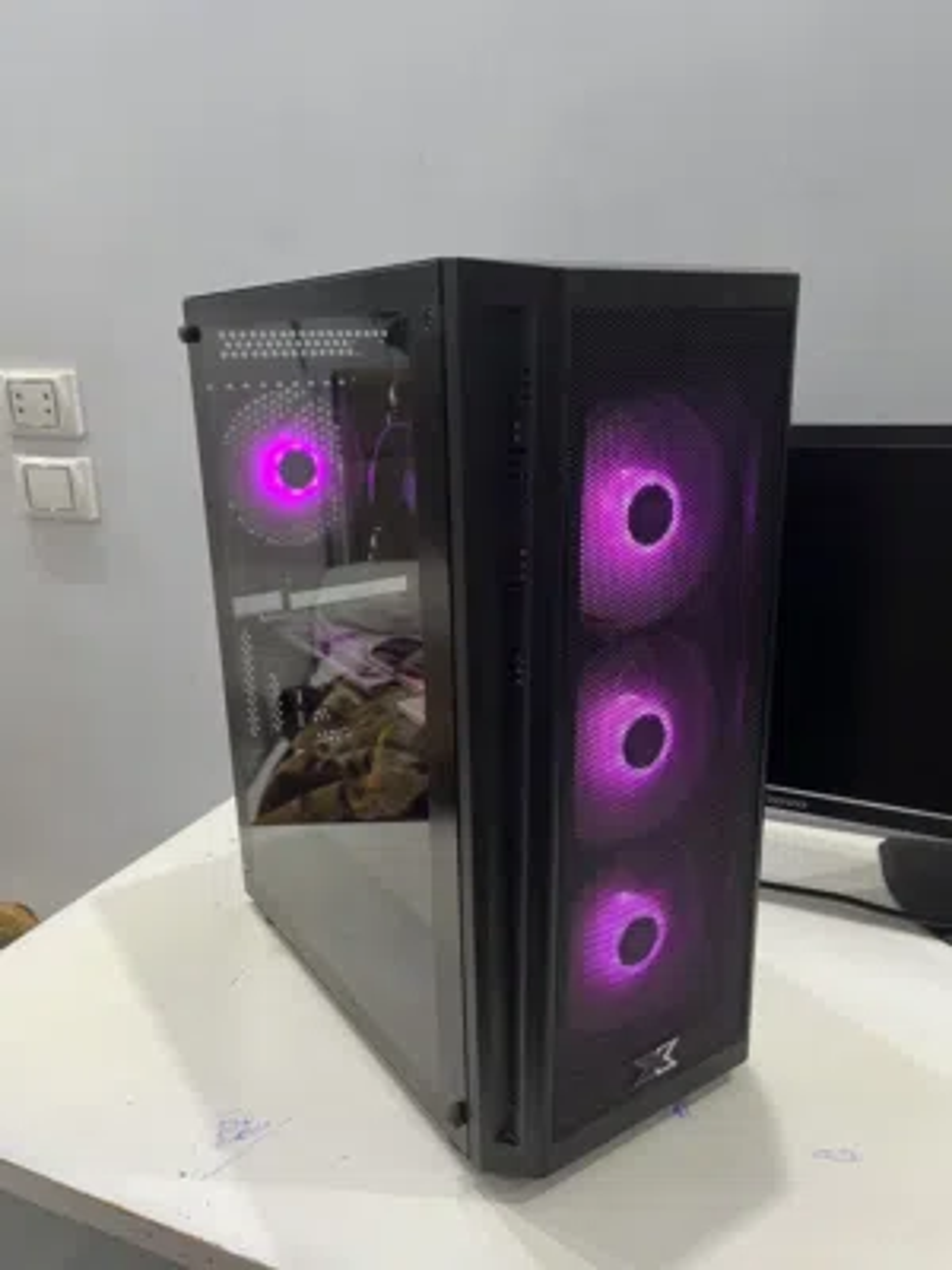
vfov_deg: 67.3
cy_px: 635
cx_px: 476
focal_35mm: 26
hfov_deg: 53.1
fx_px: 953
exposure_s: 1/60
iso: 200
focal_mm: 5.1
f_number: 1.6
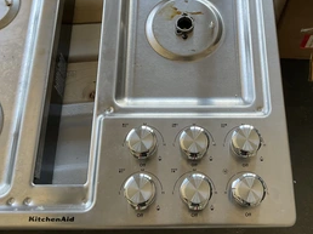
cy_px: 75
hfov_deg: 41.8
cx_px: 193
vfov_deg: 31.8
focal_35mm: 45
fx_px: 407
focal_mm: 3
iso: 32
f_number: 1.8
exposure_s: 1/122
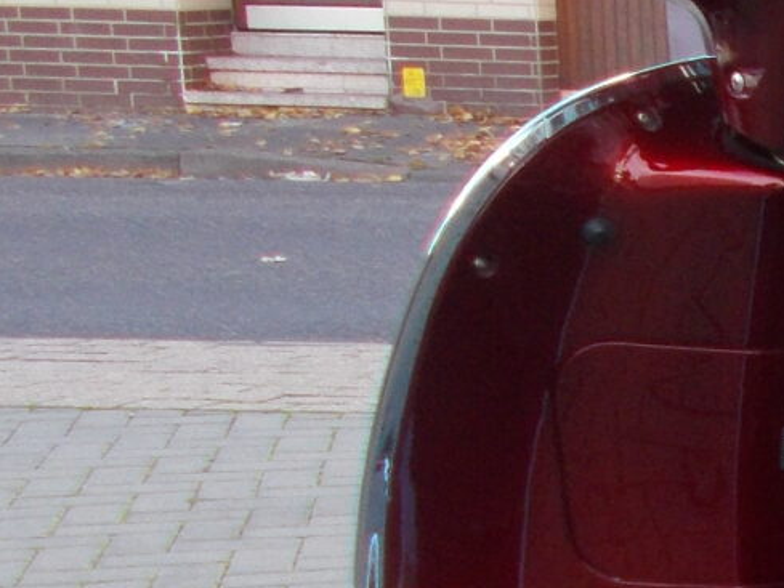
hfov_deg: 12.6
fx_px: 3081
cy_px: 806
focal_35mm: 136
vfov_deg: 10.6
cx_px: 1614
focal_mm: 4.6
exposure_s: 1/100
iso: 80
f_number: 3.2
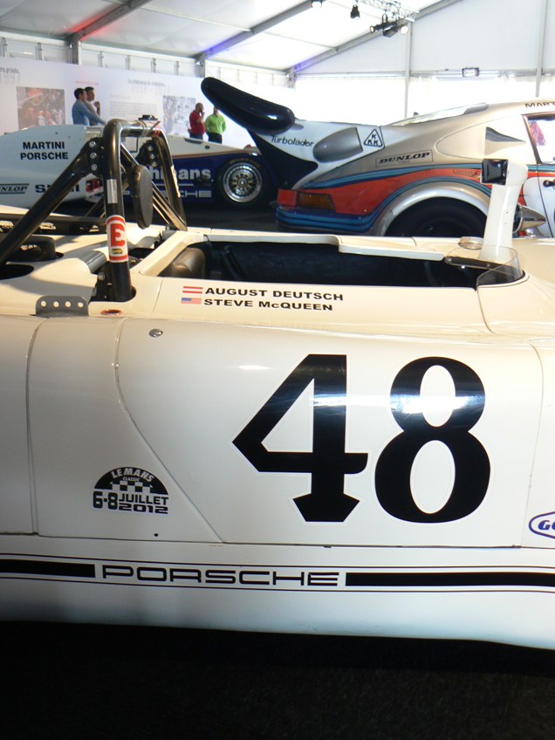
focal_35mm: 39
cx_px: 278
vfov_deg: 47.9
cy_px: 370
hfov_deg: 36.8
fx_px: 834
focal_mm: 6.5
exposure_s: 1/30
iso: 100
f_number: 2.8
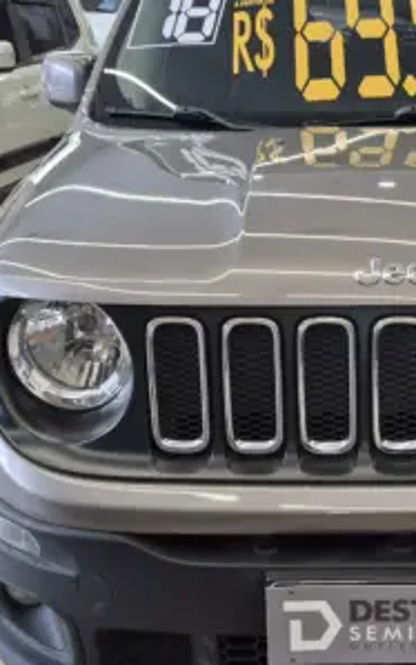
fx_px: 888
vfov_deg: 41.0
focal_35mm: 49
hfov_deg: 25.3
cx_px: 394
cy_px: 327
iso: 50
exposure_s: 1/120
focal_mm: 5.4
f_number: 1.8
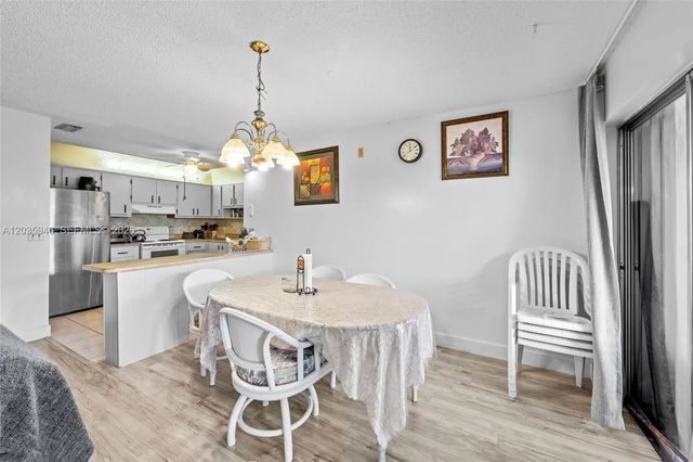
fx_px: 269
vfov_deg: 81.1
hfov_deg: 104.3
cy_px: 231
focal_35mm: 14
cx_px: 346
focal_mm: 14
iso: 500
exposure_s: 1/10
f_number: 8
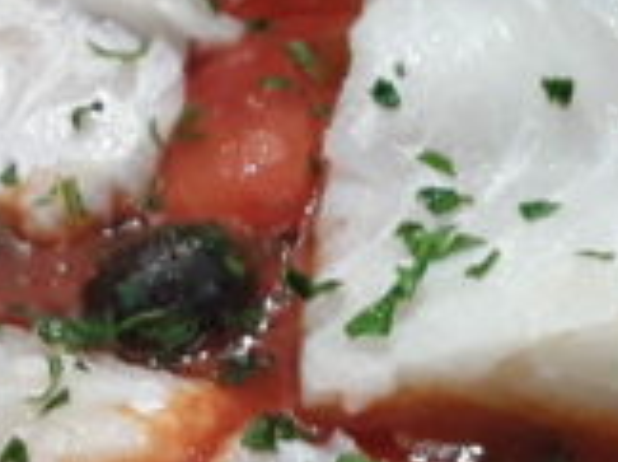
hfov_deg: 16.6
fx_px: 2086
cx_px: 53
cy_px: 556
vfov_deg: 12.3
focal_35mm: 117
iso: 125
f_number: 1.9
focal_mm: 2.91
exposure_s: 1/33
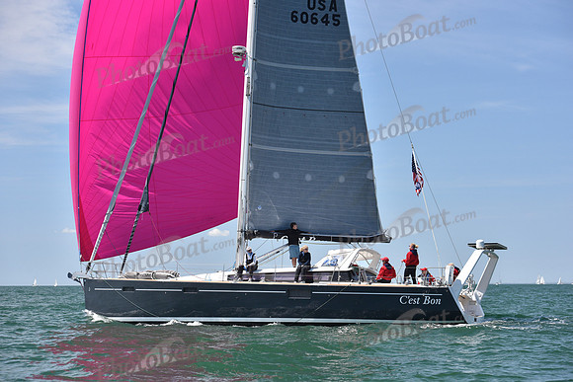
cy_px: 191
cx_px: 286
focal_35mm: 80
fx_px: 1274
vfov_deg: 17.1
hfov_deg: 25.4
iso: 400
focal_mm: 80
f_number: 5.6
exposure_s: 1/800
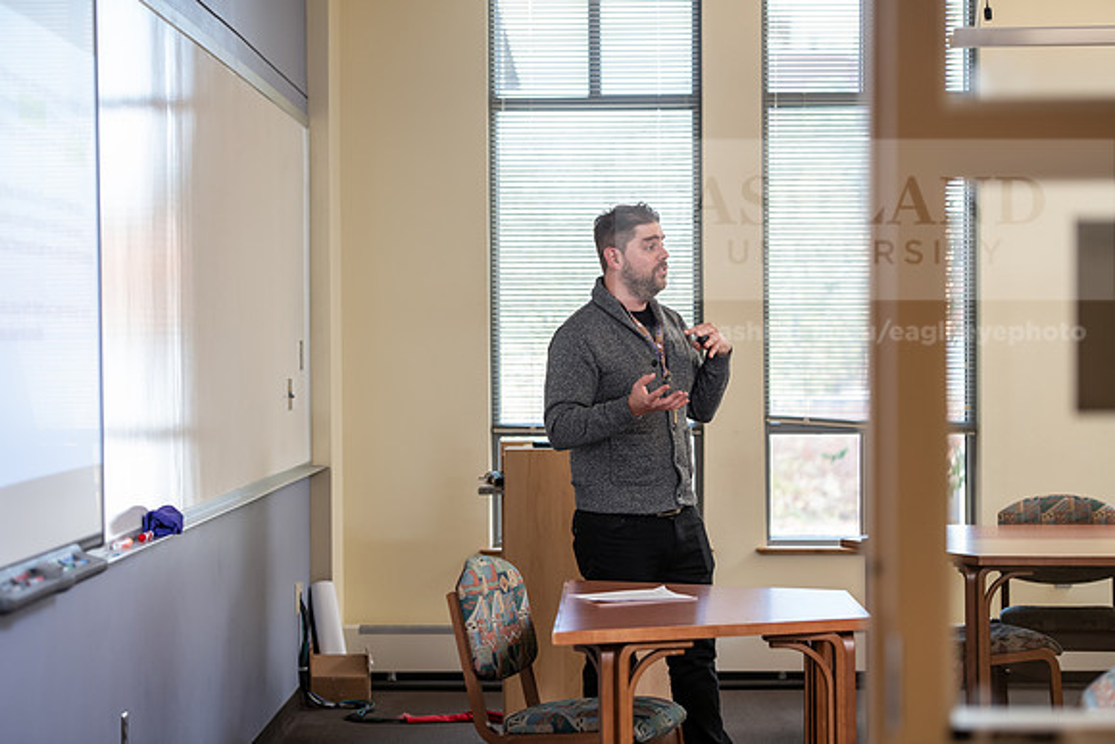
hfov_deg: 22.1
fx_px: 2850
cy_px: 372
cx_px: 558
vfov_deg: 14.9
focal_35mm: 92
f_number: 3.5
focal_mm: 92
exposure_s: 1/200
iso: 800
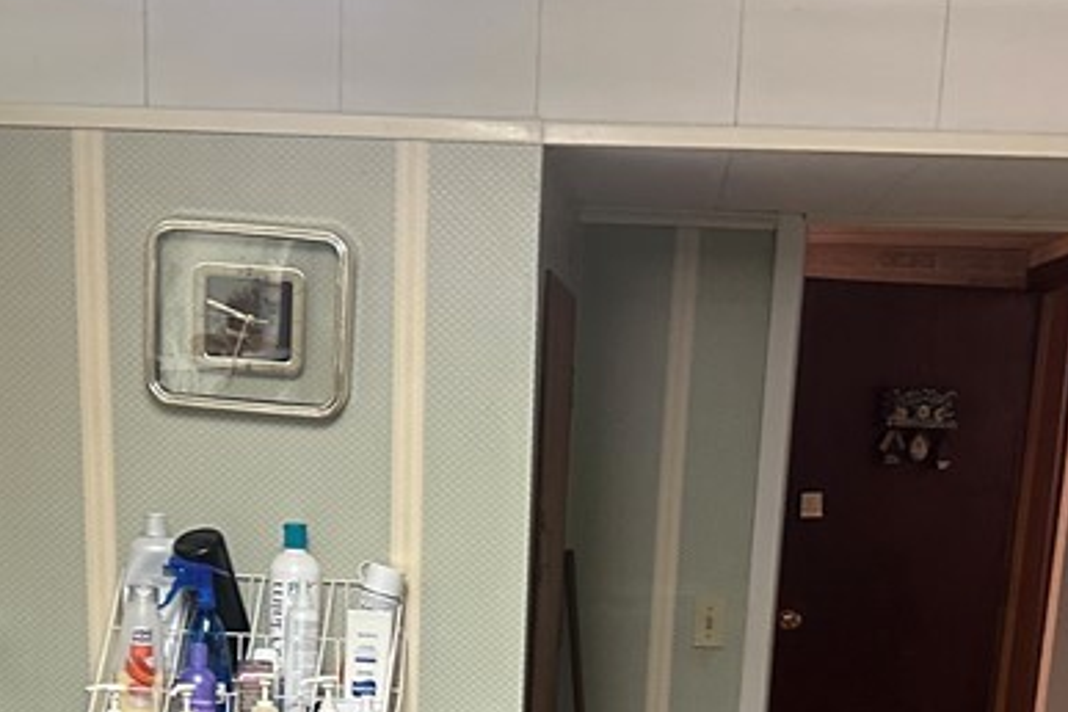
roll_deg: -3.4
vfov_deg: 19.0
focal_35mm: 66
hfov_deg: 30.5
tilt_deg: -15.6
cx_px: 475
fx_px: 1958
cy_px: 938
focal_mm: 6.86
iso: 500
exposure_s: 1/60
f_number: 1.78
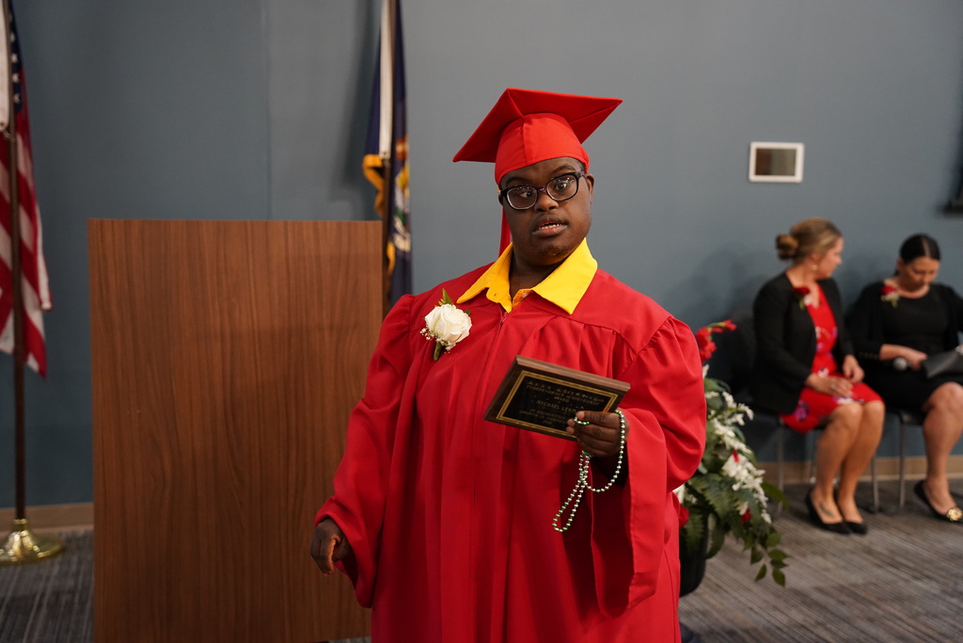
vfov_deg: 31.9
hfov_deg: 46.4
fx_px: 1124
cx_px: 482
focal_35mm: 42
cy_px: 322
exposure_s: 1/160
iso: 4000
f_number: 2.8
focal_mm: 42
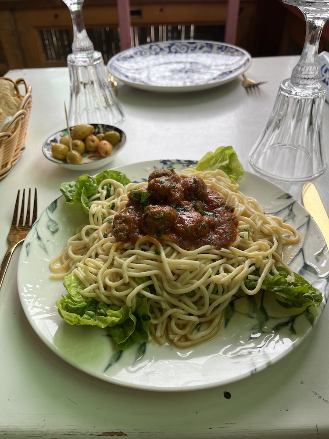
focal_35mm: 26
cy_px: 220
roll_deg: +3.0
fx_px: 329
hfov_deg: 53.1
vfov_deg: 67.3
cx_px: 164
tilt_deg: -41.4
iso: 40
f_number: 1.6
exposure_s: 1/264
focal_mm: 5.1
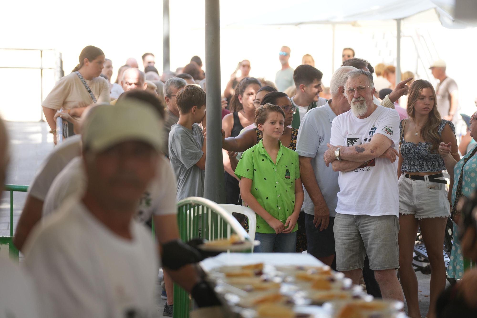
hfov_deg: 13.3
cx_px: 238
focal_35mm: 154
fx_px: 2040
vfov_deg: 8.9
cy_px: 159
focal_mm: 154
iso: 320
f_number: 4
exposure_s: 1/320
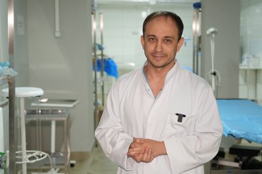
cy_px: 87
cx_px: 131
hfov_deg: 29.3
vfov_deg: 19.7
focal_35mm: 69
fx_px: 502
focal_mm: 46
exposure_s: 1/40
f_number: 4
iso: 500
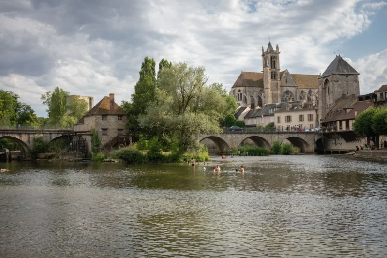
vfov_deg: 33.4
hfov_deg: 48.5
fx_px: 430
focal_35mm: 40
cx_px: 194
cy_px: 129
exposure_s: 1/1000
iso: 160
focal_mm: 40
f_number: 4.5
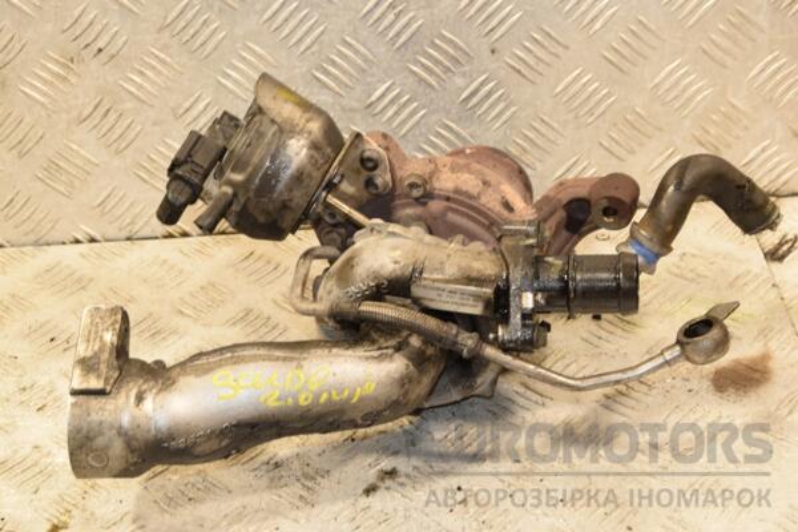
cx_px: 399
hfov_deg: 26.0
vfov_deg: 17.5
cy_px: 266
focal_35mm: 78
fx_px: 1729
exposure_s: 1/50
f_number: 9
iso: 800
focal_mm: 52
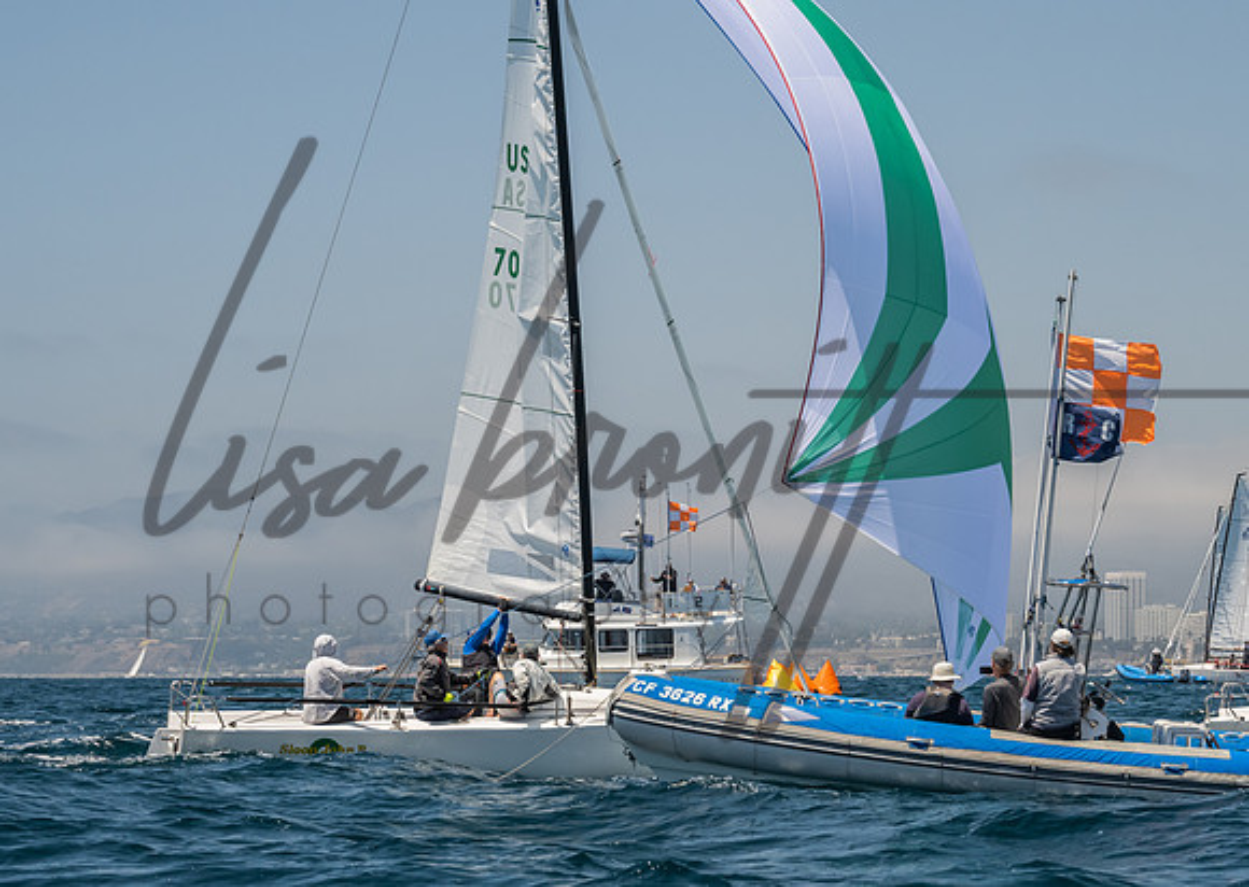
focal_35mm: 118
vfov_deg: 12.2
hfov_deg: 17.0
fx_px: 4166
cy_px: 373
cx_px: 755
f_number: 9
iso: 640
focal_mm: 79
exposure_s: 1/640
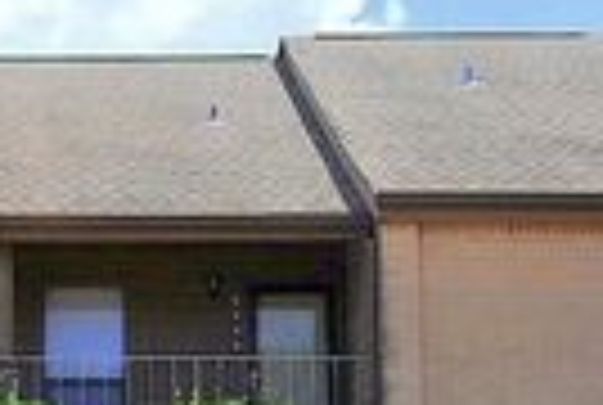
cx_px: 27
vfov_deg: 13.4
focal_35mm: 100
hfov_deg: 19.9
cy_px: 472
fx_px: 1679
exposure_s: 1/250
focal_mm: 14
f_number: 8
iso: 100
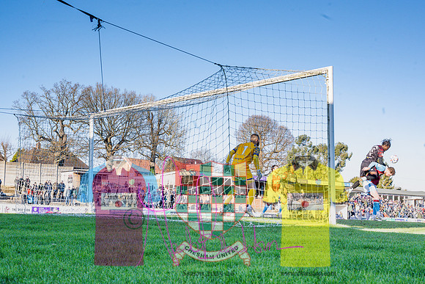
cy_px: 142
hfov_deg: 39.6
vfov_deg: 27.0
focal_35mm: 50
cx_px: 212
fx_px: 590
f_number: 10
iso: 1000
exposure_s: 1/1000
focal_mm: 50
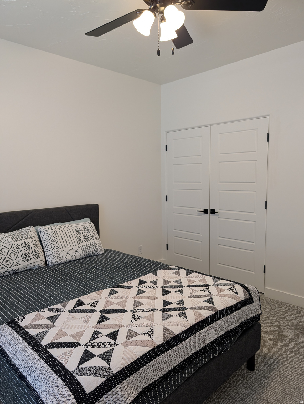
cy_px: 202
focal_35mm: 24
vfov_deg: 71.5
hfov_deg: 56.9
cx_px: 152
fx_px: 280
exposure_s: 1/120
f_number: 1.68
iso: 196
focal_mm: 6.9
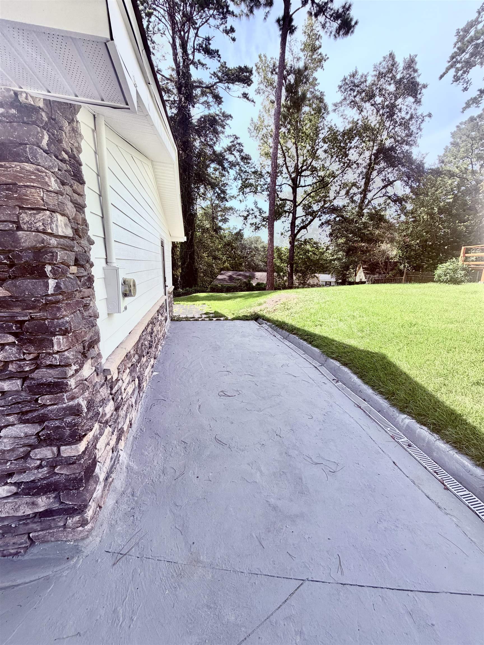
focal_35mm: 14
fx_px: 261
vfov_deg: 102.1
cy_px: 322
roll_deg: -0.6
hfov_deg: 85.7
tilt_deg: -12.0
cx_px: 242
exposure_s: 1/596
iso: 40
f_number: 2.2
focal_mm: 2.22
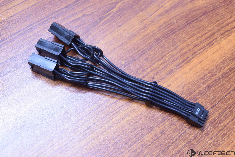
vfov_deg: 23.8
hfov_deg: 35.1
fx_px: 372
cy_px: 78
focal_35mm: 57
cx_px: 118
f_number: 9
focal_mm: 38
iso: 1600
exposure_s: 1/8
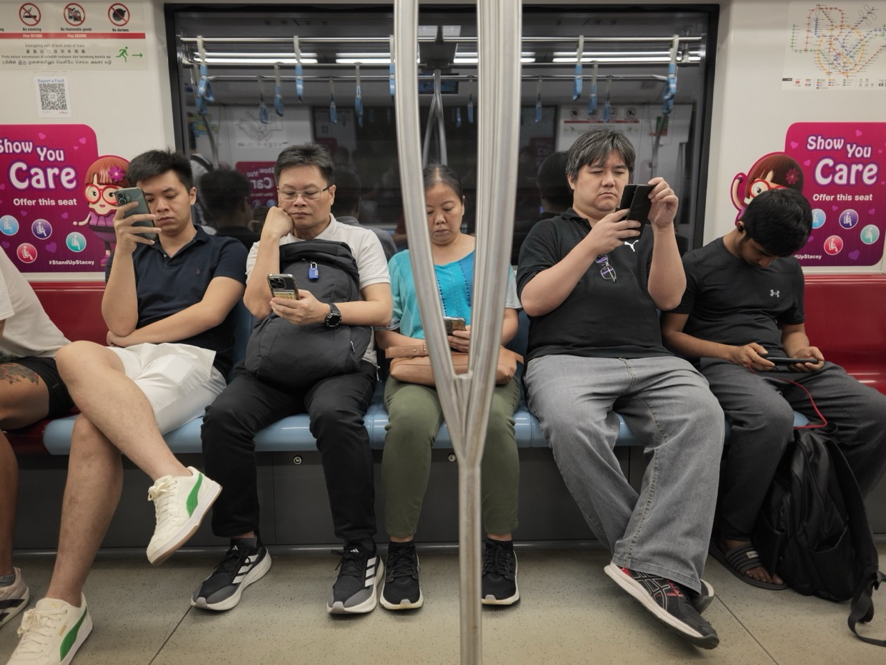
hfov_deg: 76.4
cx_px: 443
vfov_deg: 61.1
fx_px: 563
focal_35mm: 22
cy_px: 332
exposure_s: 1/60
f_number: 4
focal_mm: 28
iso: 1600
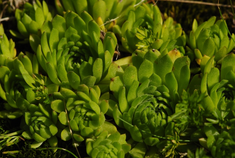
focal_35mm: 128
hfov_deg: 16.0
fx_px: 834
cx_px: 118
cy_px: 79
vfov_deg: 10.8
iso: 200
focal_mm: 85
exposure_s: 1/250
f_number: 10
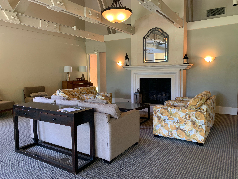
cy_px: 90
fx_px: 179
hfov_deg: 67.3
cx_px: 119
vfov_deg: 53.1
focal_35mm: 26
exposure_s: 1/60
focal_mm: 4.25
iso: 200
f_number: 1.8
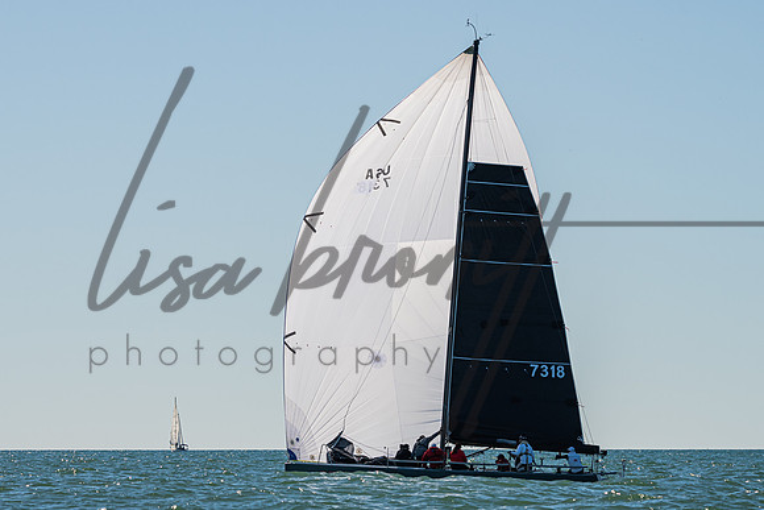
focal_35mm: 206
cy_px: 245
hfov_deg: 10.0
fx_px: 4376
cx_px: 382
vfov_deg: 6.7
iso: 400
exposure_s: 1/1600
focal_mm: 155
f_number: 9
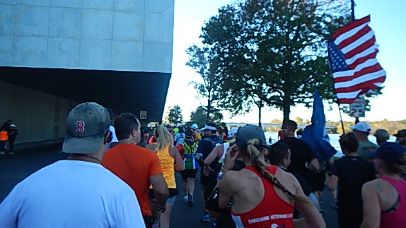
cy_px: 91
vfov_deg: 37.6
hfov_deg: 62.6
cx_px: 204
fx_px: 334
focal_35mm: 31
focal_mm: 5
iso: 140
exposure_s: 1/250
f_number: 3.9
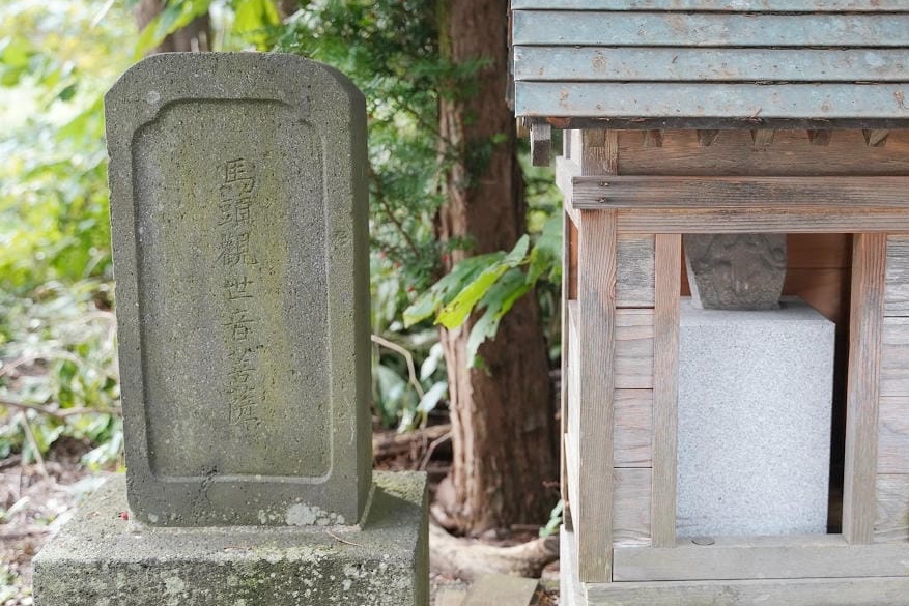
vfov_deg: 26.0
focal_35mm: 52
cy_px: 292
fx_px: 1313
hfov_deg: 38.0
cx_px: 564
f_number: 3.5
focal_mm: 38
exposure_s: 1/160
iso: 1600
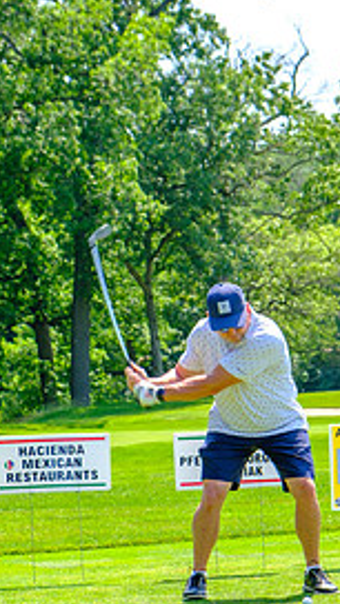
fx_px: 2308
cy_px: 389
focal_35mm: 144
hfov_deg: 8.4
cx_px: 253
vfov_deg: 14.9
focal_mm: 55
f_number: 5
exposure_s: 1/320
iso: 200
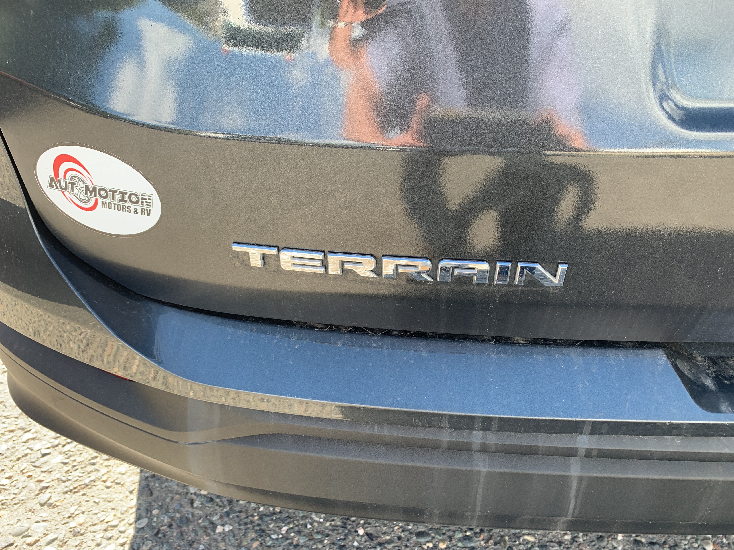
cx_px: 367
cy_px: 275
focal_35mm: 26
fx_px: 551
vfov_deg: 53.1
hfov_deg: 67.3
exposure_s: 1/132
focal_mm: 4.25
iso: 25
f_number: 1.8
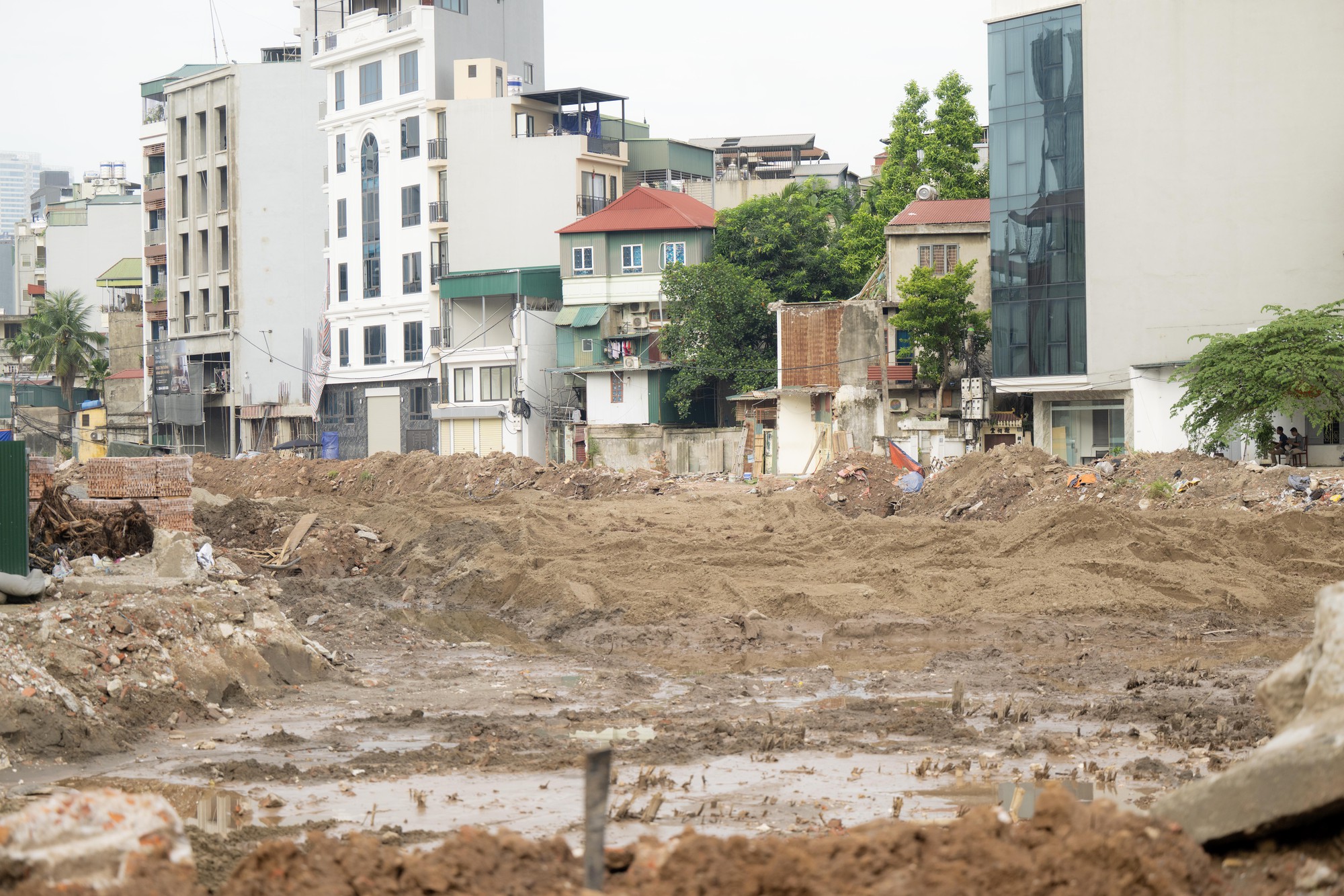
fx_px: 2949
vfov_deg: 17.3
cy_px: 448
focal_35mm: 79
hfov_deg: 25.7
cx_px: 672
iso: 320
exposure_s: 1/1250
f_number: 2.8
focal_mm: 79
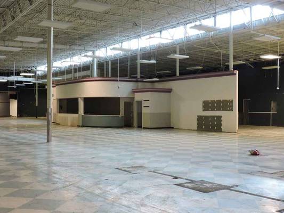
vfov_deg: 33.6
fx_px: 353
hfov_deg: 43.8
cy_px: 106
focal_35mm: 43
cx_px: 142
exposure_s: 1/30
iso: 400
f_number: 3.4
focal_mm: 7.7
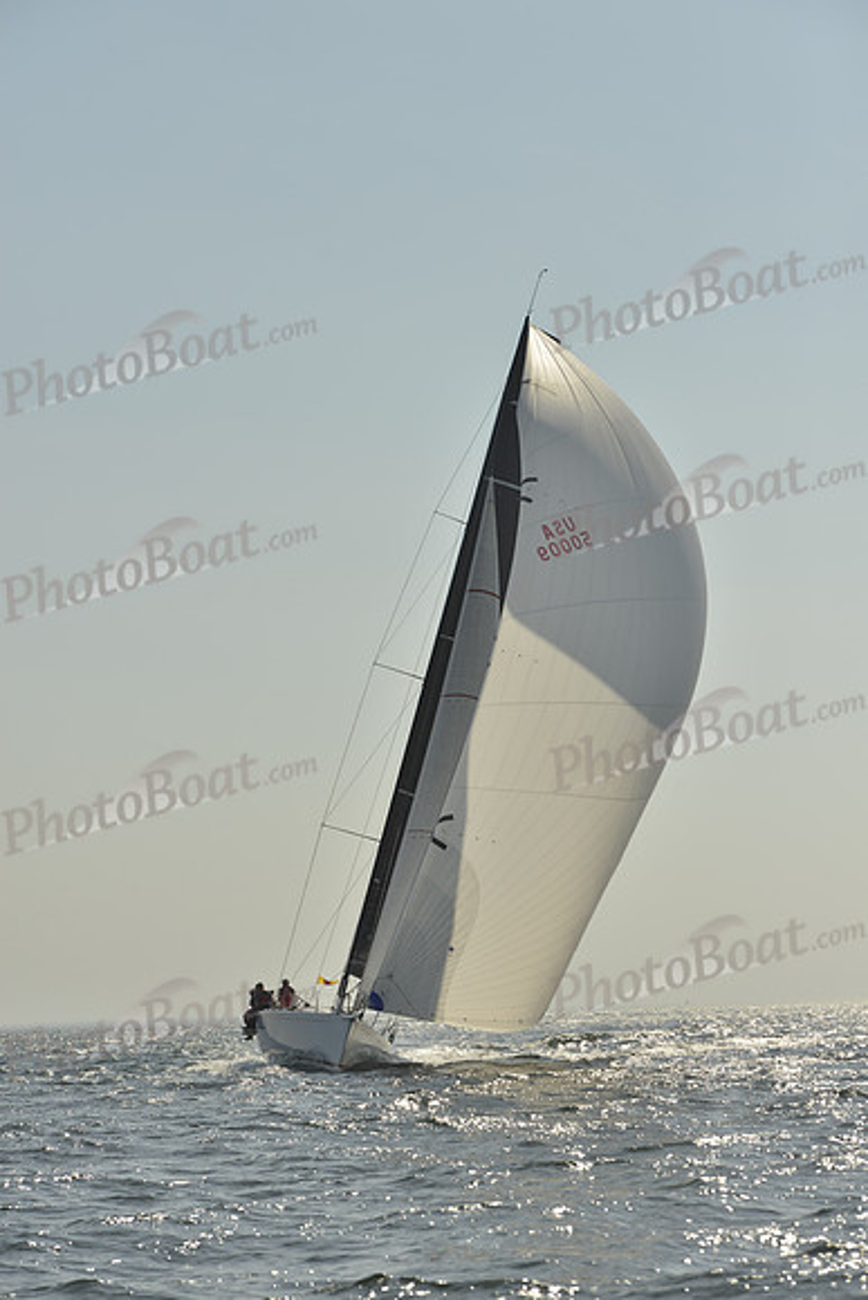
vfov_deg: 21.5
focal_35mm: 95
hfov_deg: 14.4
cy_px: 650
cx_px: 434
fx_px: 3434
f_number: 7.1
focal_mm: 95
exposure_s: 1/2500
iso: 200
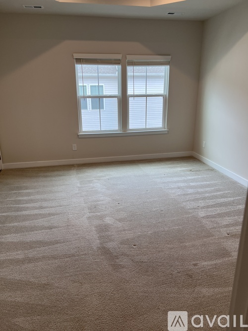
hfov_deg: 53.0
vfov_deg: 67.3
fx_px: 248
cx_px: 124
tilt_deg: -18.1
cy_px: 166
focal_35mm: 26
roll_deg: +1.5
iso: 50
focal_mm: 5.7
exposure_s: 1/160
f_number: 1.5
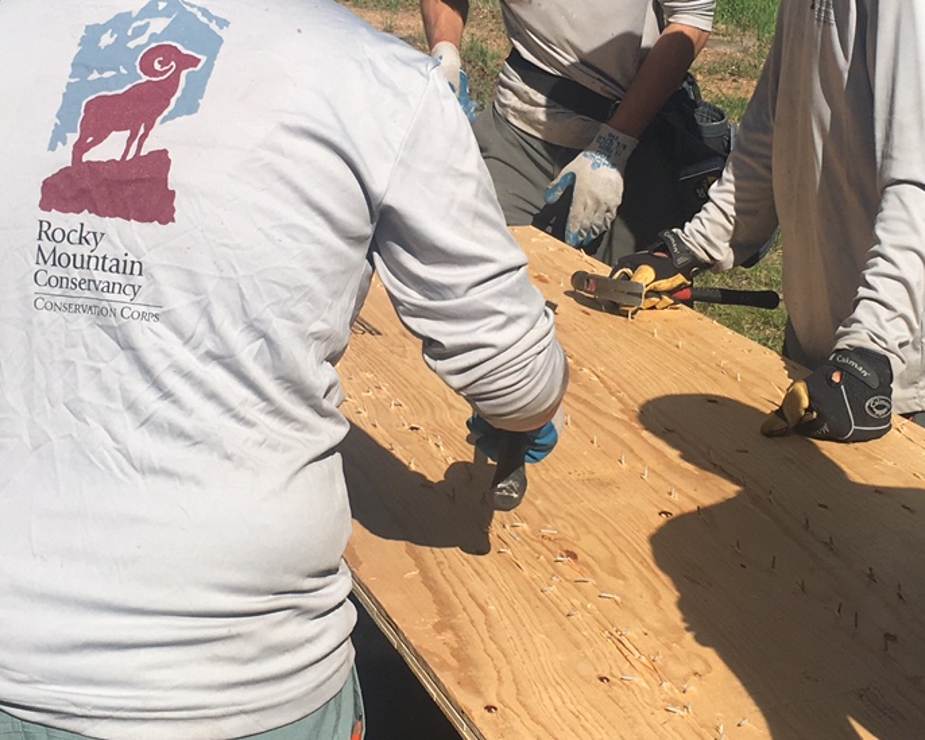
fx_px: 1807
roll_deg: +0.6
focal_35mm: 66
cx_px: 481
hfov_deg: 28.7
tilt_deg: -14.8
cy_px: 291
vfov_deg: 23.1
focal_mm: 4.15
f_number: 2.2
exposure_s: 1/2481
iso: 25
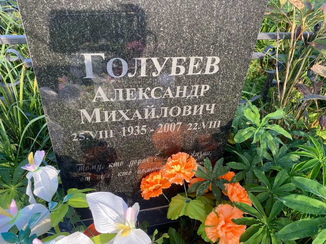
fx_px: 245
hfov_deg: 67.3
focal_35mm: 26
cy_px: 122
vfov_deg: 53.1
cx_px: 163
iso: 32
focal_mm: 4.25
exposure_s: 1/178
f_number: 1.8
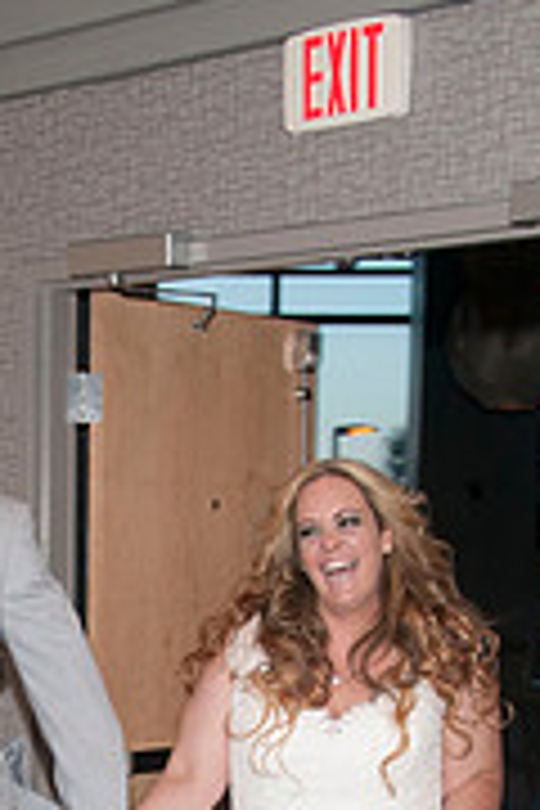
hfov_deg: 13.4
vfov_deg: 19.3
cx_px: 56
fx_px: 2272
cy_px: 922
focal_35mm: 101
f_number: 5.6
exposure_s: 1/60
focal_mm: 27
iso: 400
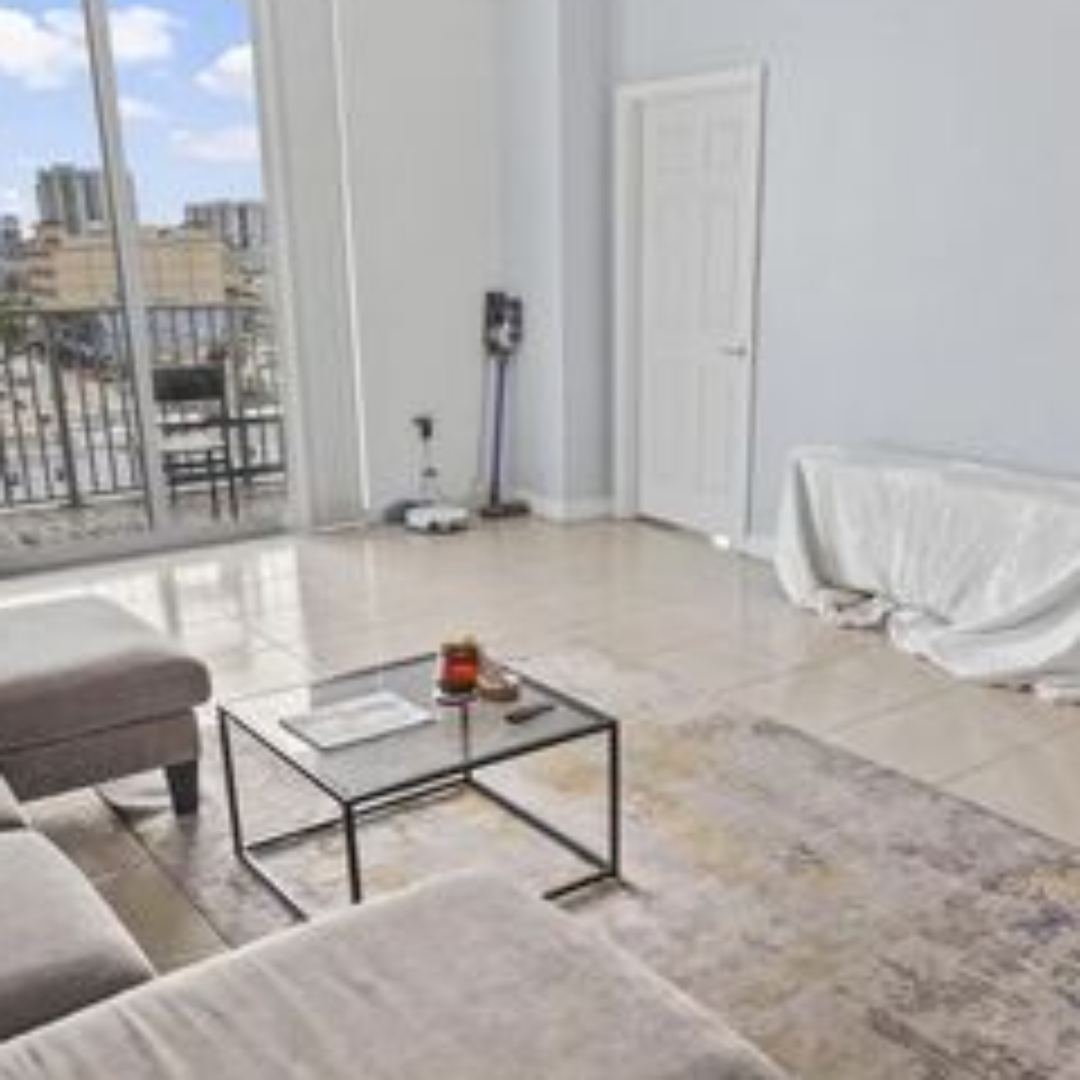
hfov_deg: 48.3
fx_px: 1200
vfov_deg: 48.0
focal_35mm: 34
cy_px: 677
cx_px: 621
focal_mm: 10
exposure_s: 1/15
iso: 125
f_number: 2.8
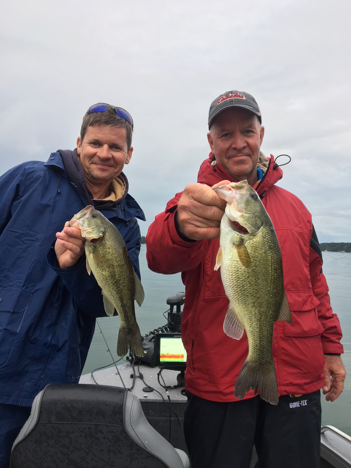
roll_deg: -3.2
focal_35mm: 29
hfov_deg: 48.2
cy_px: 234
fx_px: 392
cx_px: 176
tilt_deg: +2.9
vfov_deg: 61.7
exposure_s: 1/120
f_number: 2.2
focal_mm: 4.15
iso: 40
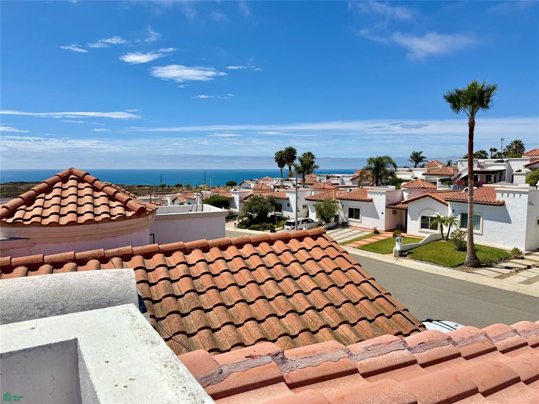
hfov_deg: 71.6
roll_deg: +0.2
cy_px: 202
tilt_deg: -4.5
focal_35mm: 24
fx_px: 374
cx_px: 270
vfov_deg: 56.8
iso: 80
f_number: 1.78
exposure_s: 1/6173
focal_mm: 6.76
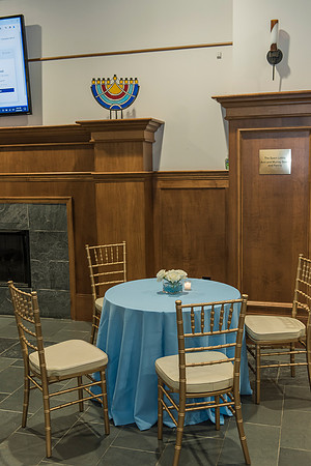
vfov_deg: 50.7
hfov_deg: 35.1
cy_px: 233
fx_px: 492
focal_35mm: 38
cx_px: 156
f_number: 3.5
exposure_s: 1/100
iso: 1000
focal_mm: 38
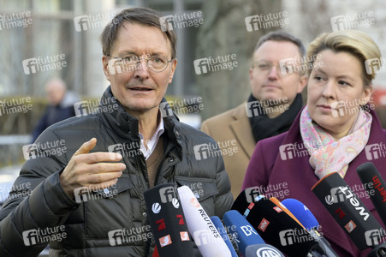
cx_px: 193
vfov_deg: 6.9
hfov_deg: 10.3
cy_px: 128
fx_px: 2143
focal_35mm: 200
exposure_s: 1/400
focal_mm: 200
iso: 2000
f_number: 7.1
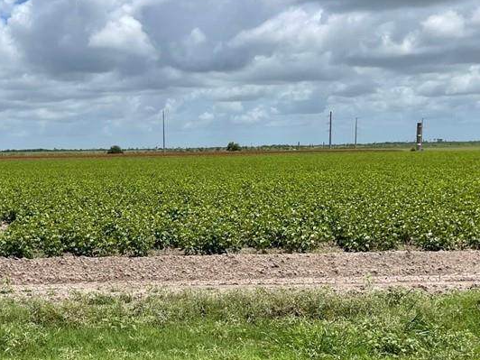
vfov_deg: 28.8
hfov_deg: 37.5
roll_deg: +1.6
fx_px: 693
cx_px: 141
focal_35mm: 50
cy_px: 250
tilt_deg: -8.1
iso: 32
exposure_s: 1/5128
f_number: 1.6
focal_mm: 5.1
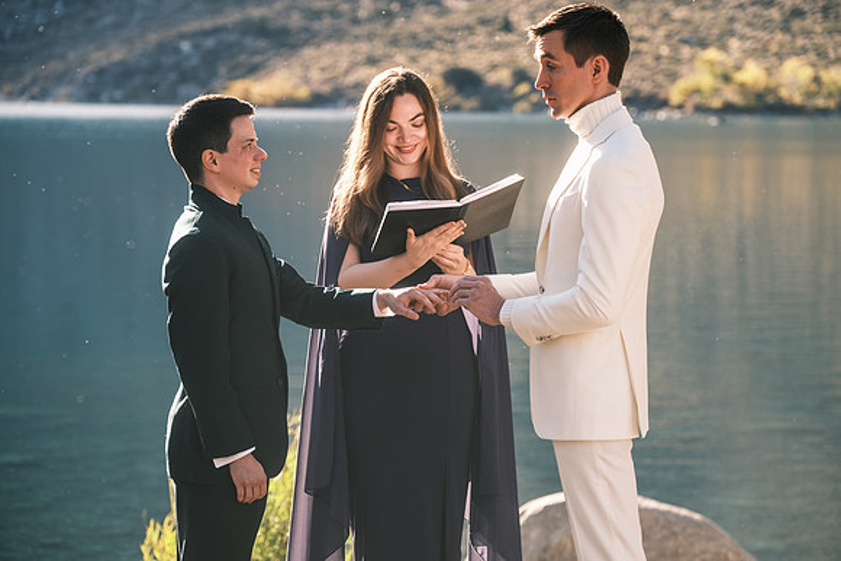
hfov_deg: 16.3
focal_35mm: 126
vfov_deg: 10.9
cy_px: 280
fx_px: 2944
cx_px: 420
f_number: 3.6
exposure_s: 1/340
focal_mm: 83.8
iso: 200
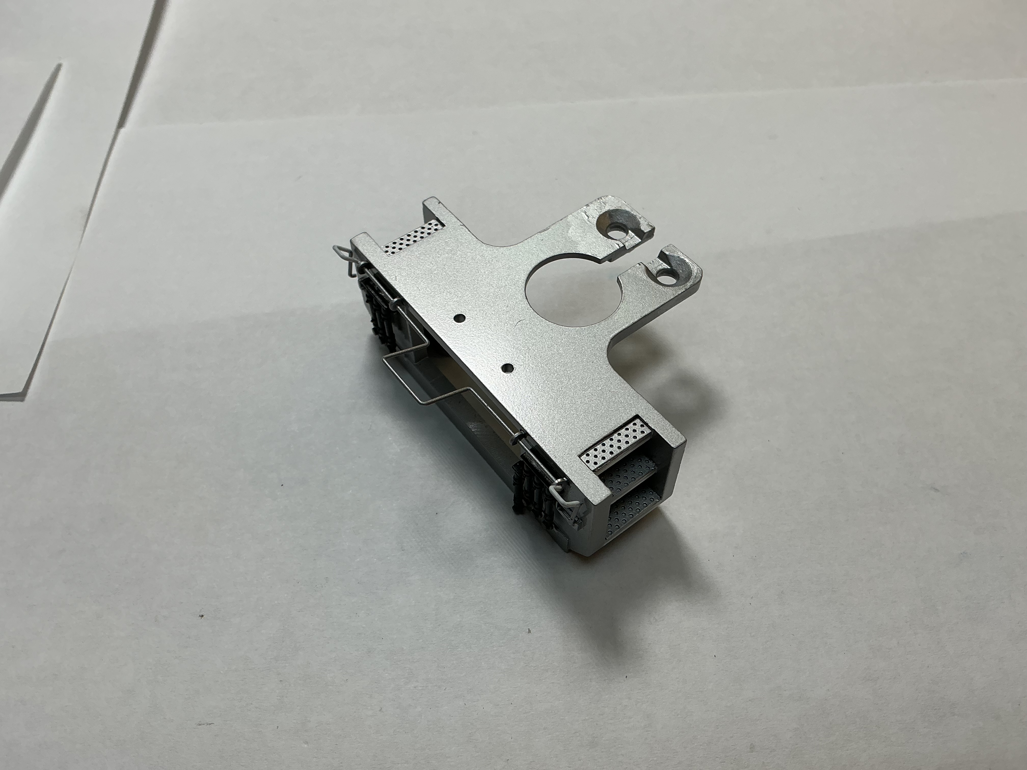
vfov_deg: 48.2
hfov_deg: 61.7
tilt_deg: -56.6
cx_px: 514
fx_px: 860
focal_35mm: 29
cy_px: 385
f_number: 1.8
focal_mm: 3
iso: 25
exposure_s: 1/300
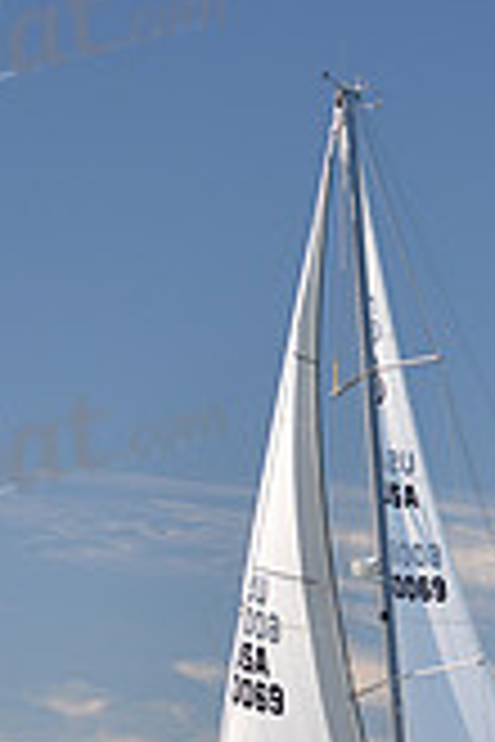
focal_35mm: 246
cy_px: 657
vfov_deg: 8.3
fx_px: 5073
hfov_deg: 5.6
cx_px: 461
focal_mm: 70
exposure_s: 1/1000
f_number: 2.8
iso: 200
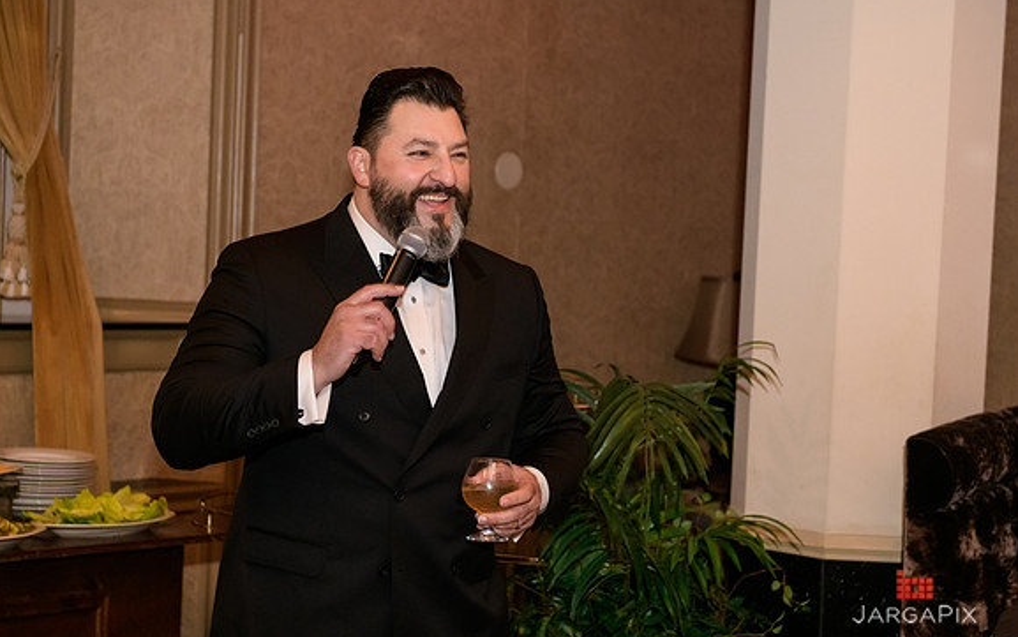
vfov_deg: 19.2
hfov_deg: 30.2
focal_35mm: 68
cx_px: 440
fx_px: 1887
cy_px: 322
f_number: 3.2
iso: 1600
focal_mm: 52
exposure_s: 1/100
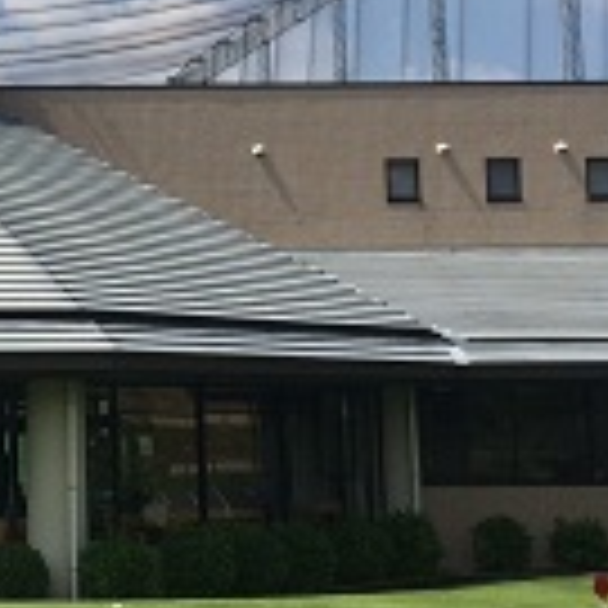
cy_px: 144
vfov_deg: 18.4
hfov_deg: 18.0
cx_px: -18
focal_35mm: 94
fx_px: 1868
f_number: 2.2
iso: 32
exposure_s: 1/3165
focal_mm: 4.12
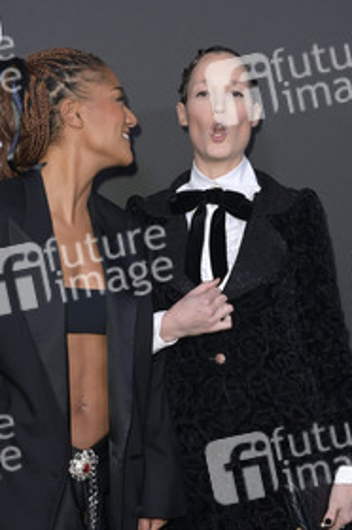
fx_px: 882
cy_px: 365
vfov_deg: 33.1
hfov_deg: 22.5
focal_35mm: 60
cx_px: 131
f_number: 5.6
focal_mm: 42
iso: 1000
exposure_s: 1/250
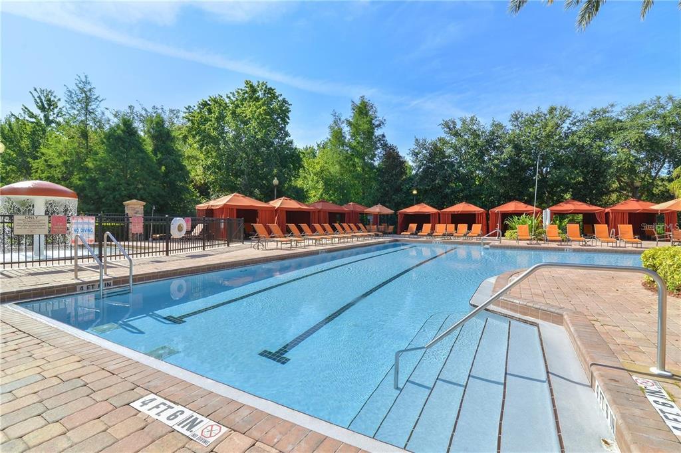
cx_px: 340
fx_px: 303
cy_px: 226
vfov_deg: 73.7
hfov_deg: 96.8
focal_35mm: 16
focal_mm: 16
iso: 125
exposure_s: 1/250
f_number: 8
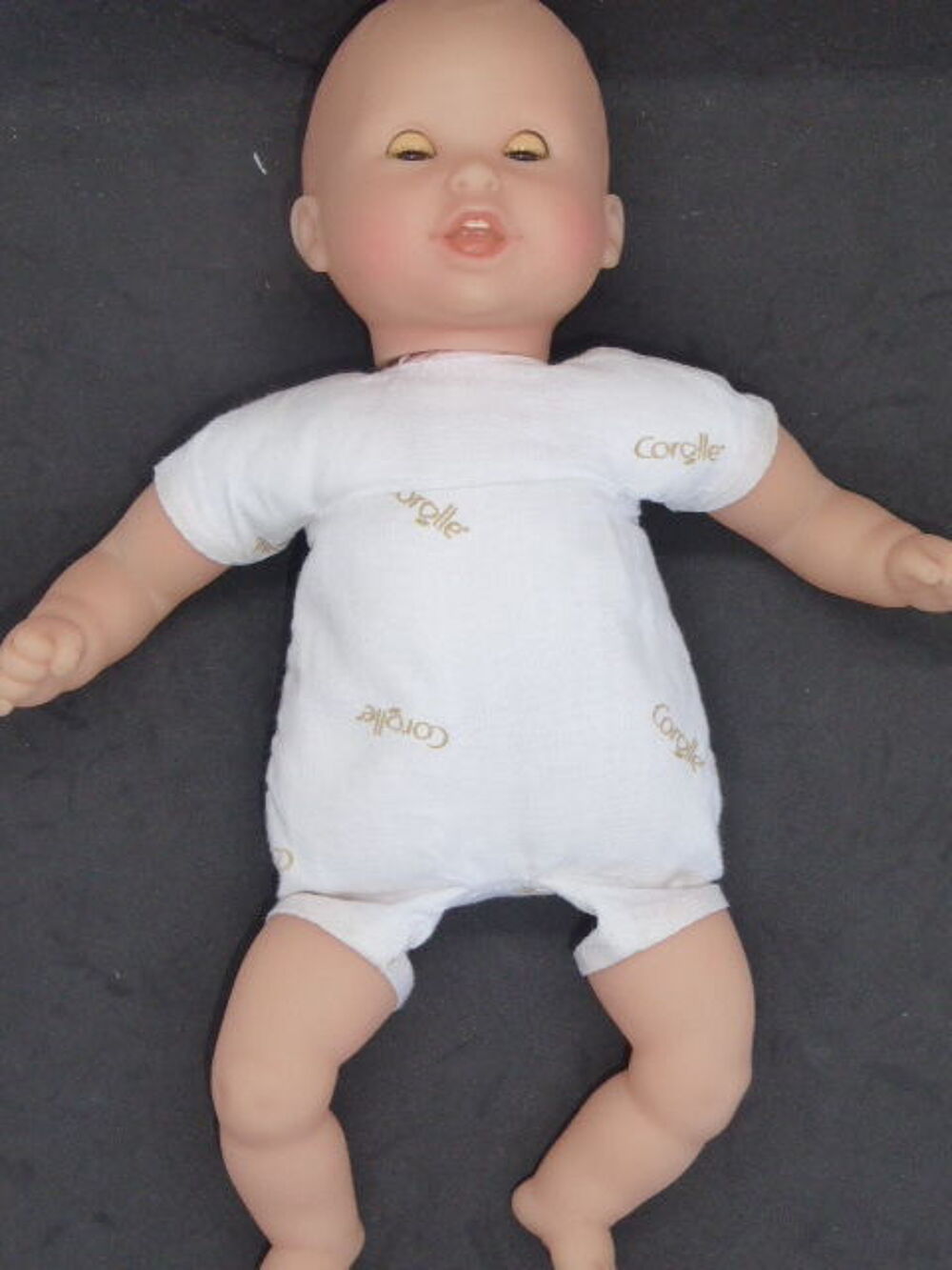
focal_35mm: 43
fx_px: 1577
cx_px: 476
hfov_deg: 33.6
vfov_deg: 43.8
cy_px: 635
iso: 200
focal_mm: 7.4
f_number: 3.9
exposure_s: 1/60
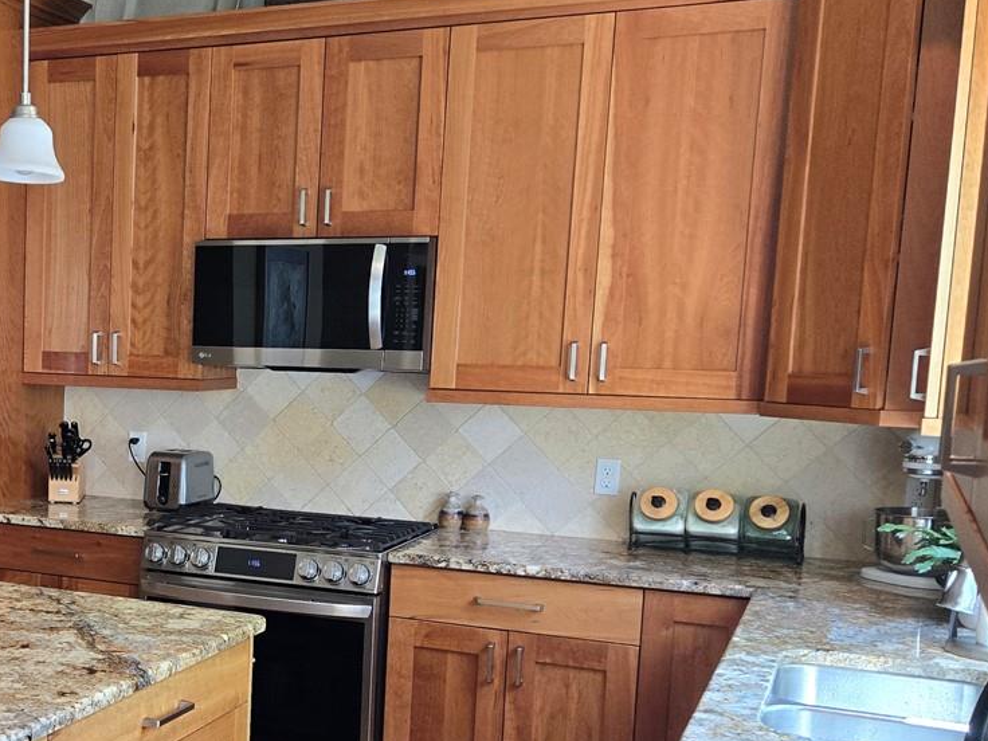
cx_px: 74
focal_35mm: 50
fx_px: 1427
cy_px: 489
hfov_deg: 35.6
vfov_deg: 28.9
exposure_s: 1/120
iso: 320
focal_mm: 5.4
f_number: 1.8
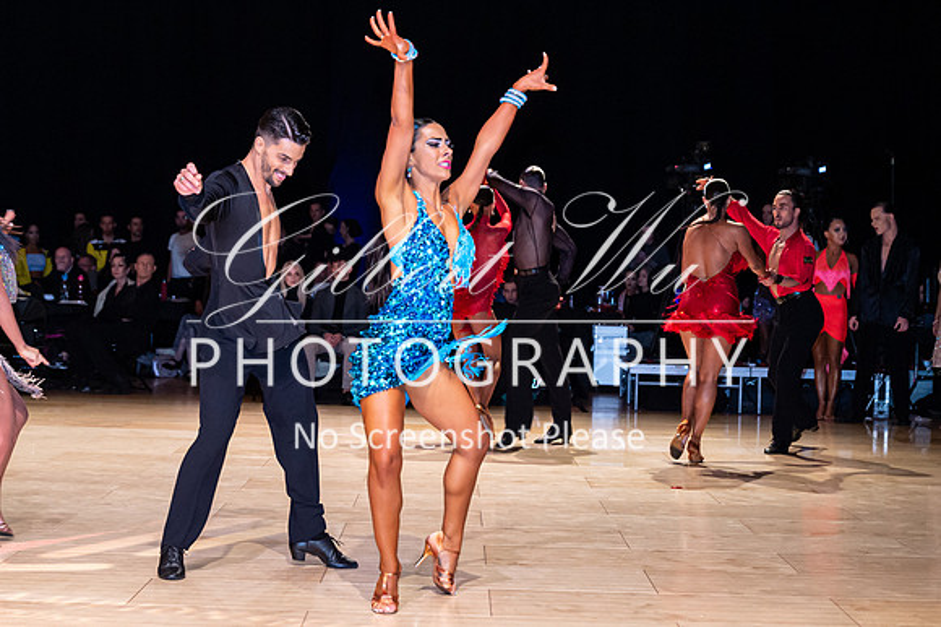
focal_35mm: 75
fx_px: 1971
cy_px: 350
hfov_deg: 26.8
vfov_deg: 18.0
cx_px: 397
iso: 3200
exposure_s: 1/400
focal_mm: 65
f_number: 4
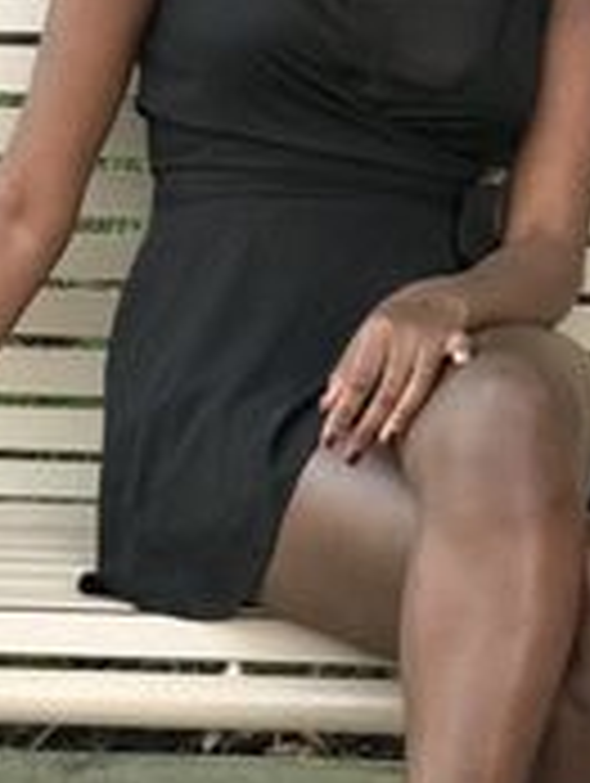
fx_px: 3559
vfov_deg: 12.5
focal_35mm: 157
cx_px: 410
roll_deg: -1.2
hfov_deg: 9.5
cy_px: 554
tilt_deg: -22.6
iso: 320
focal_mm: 6.6
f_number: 2.8
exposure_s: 1/120
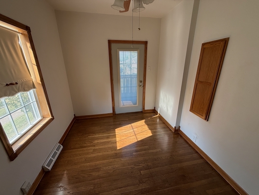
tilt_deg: -18.1
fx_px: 105
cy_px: 98
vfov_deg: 85.7
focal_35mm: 14
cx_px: 130
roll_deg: +0.8
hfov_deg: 102.1
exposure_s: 1/99
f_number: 2.2
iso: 80
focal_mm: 2.22
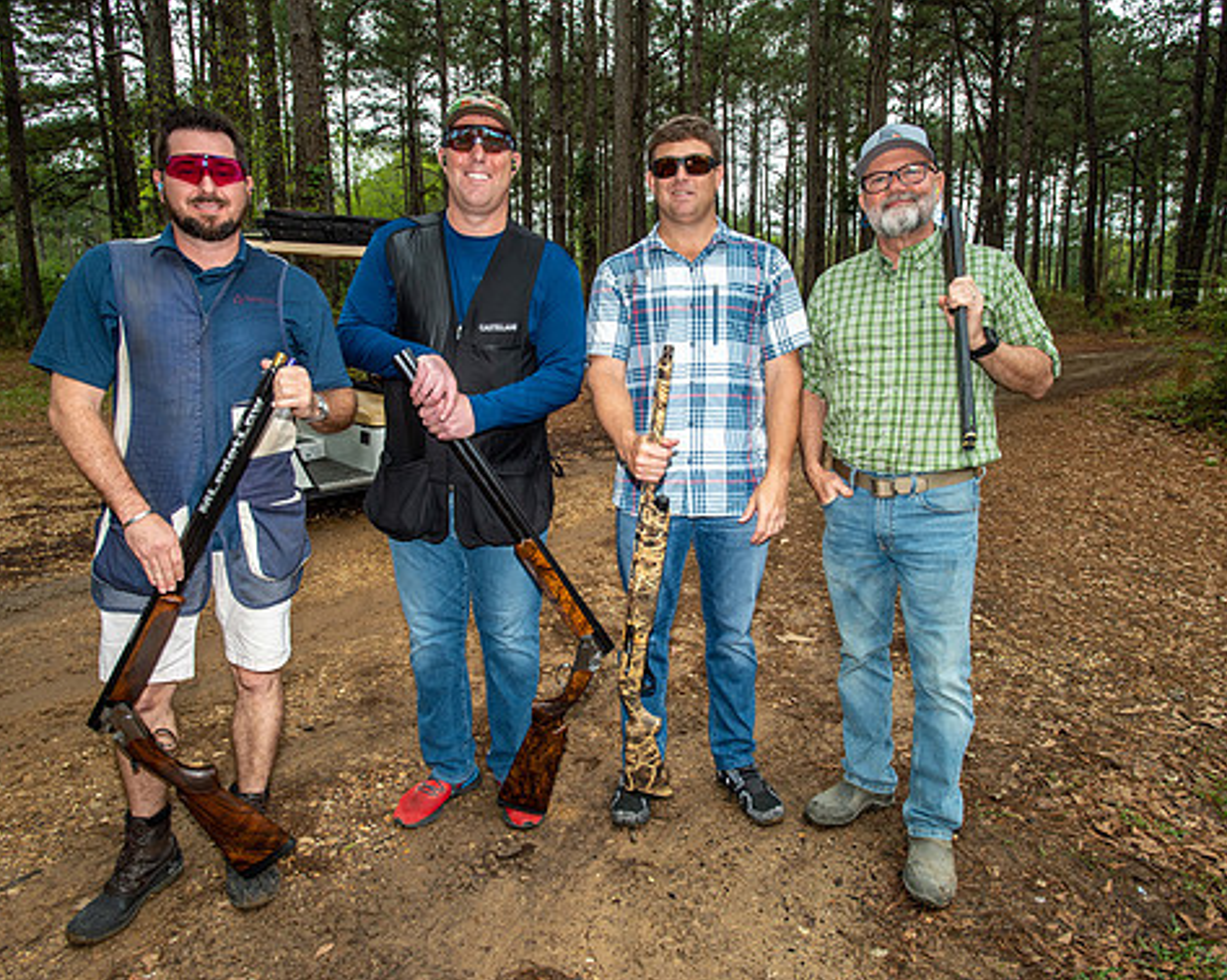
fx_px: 835
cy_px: 490
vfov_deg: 60.8
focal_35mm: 23
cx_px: 612
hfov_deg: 72.6
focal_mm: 20
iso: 400
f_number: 6.3
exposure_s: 1/400
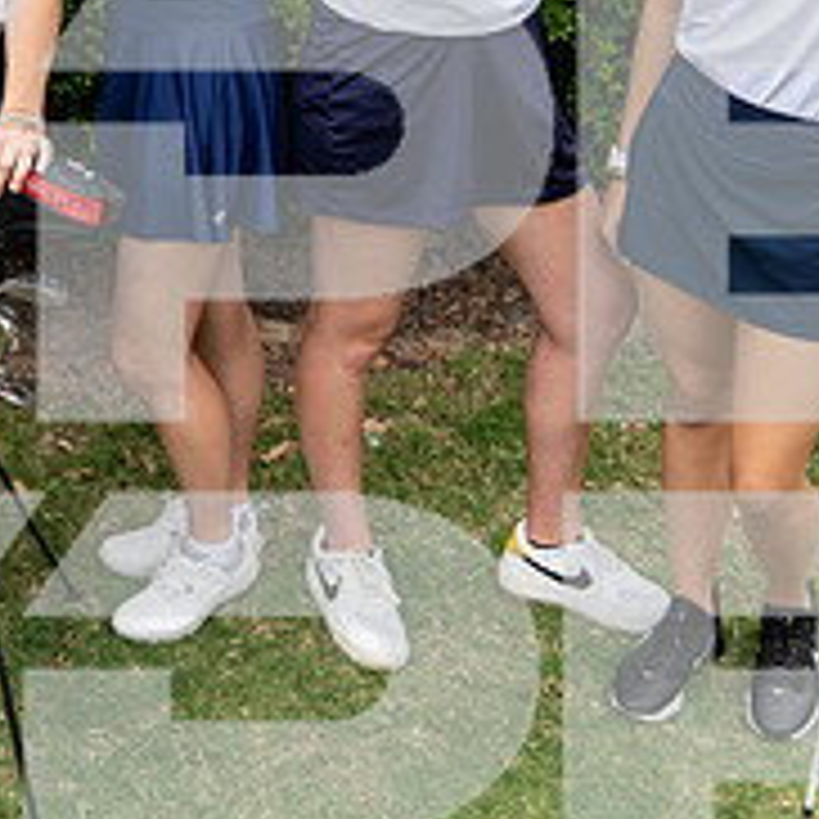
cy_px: 187
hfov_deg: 24.9
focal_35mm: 65
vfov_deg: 26.1
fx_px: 1740
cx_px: -50
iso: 100
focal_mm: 24
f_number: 4
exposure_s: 1/250
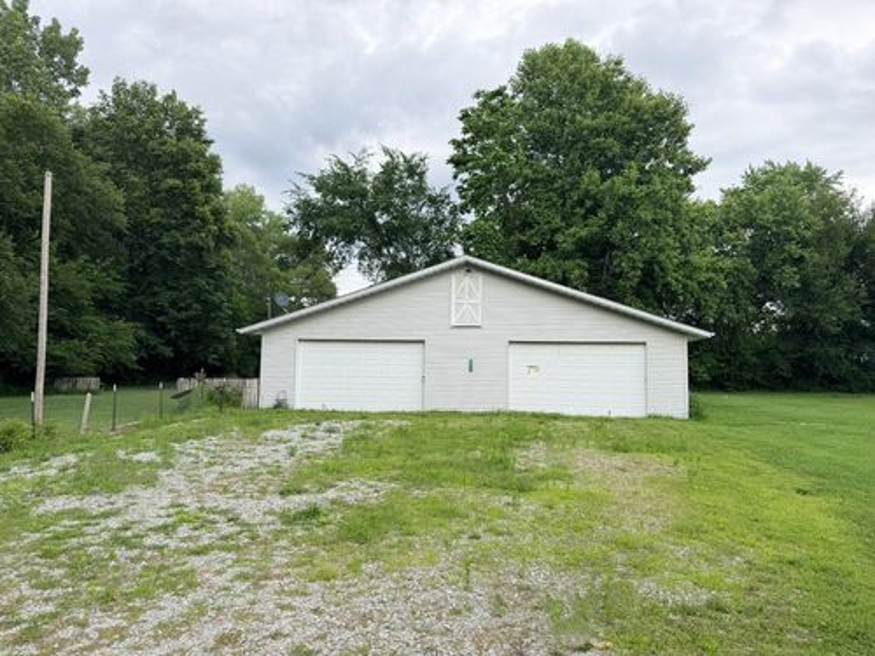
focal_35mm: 24
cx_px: 438
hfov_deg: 71.6
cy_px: 328
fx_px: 607
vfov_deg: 56.8
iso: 80
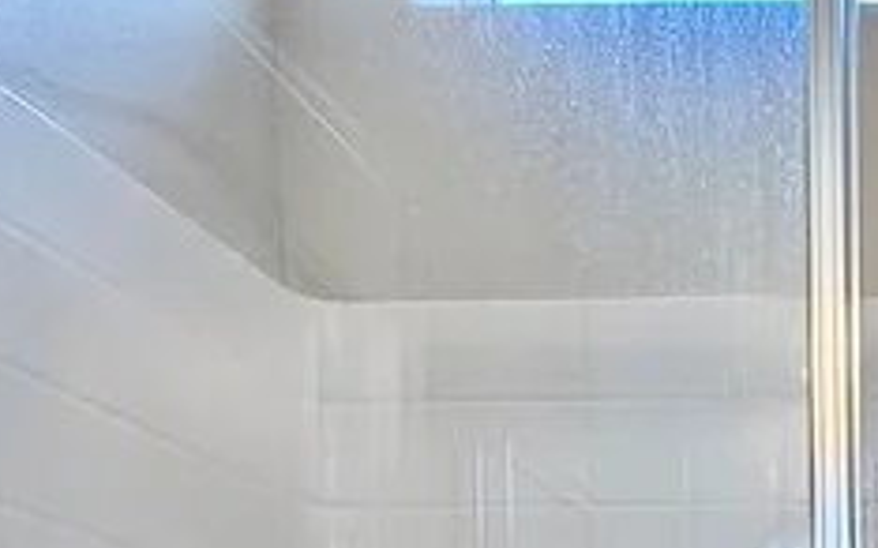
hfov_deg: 26.7
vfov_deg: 17.0
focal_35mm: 65
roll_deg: -0.1
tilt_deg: -1.1
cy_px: 938
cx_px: 1141
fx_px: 1555
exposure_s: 1/120
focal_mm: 2.22
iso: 160
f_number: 2.2
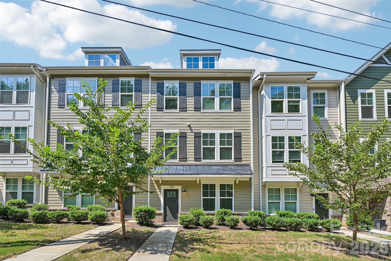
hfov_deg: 104.3
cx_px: 196
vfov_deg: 81.2
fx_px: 152
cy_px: 130
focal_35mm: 14
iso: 100
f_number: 8
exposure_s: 1/200
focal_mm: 14
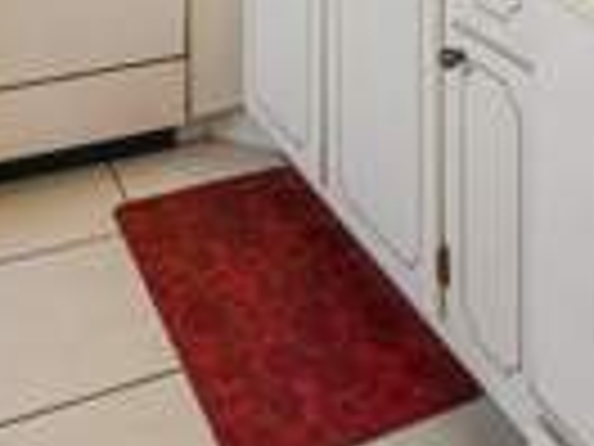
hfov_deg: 38.7
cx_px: 234
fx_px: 841
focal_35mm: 49
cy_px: -162
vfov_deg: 24.9
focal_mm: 14
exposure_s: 1/250
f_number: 4
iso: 500
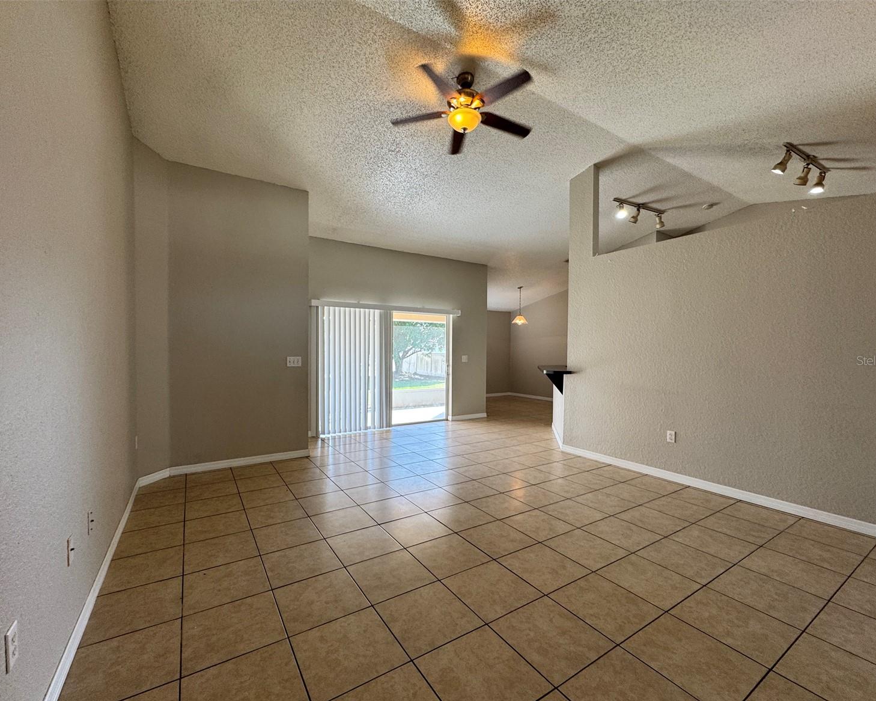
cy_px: 360
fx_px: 389
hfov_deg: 96.8
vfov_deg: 84.0
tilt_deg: -1.6
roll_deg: -0.4
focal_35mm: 15
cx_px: 433
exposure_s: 1/120
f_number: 2.2
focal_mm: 2.22
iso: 80
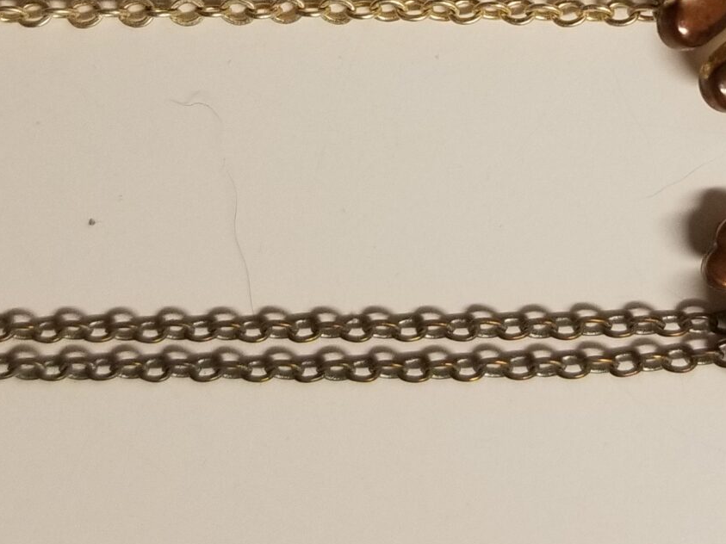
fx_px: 1657
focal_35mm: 79
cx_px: 515
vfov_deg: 17.8
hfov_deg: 24.5
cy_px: -104
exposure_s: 1/30
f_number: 1.7
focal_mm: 4.25
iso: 160
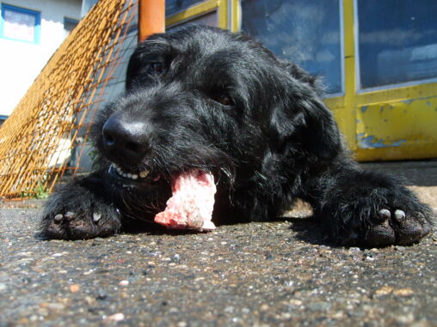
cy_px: 164
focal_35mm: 35
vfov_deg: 40.7
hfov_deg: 52.6
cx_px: 218
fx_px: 442
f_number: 2.8
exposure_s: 1/350
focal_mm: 5.8
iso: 50
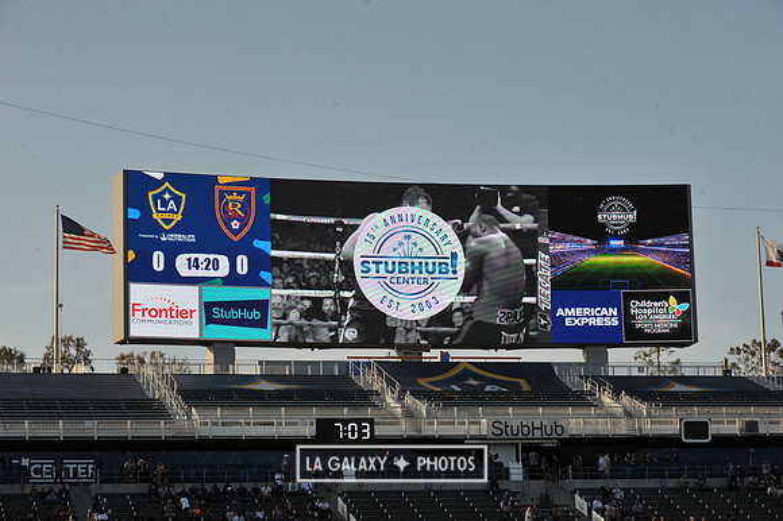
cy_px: 260
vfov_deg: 13.4
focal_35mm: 102
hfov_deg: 20.0
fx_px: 2217
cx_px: 392
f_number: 11
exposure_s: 1/500
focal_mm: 102
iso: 400
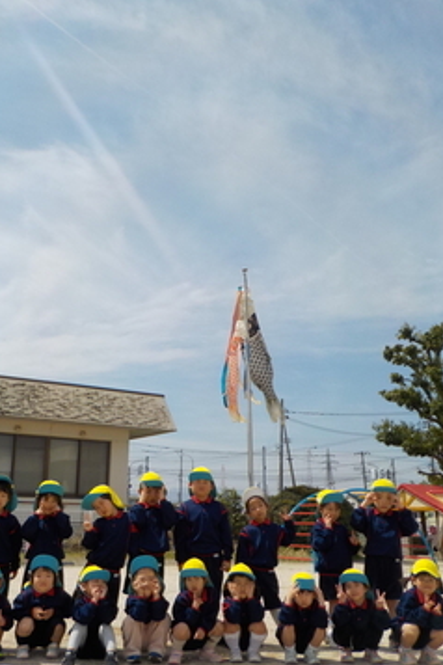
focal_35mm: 35
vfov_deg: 54.4
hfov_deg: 37.7
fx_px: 646
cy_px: 326
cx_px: 173
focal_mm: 4.1
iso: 125
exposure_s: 1/640
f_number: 6.6
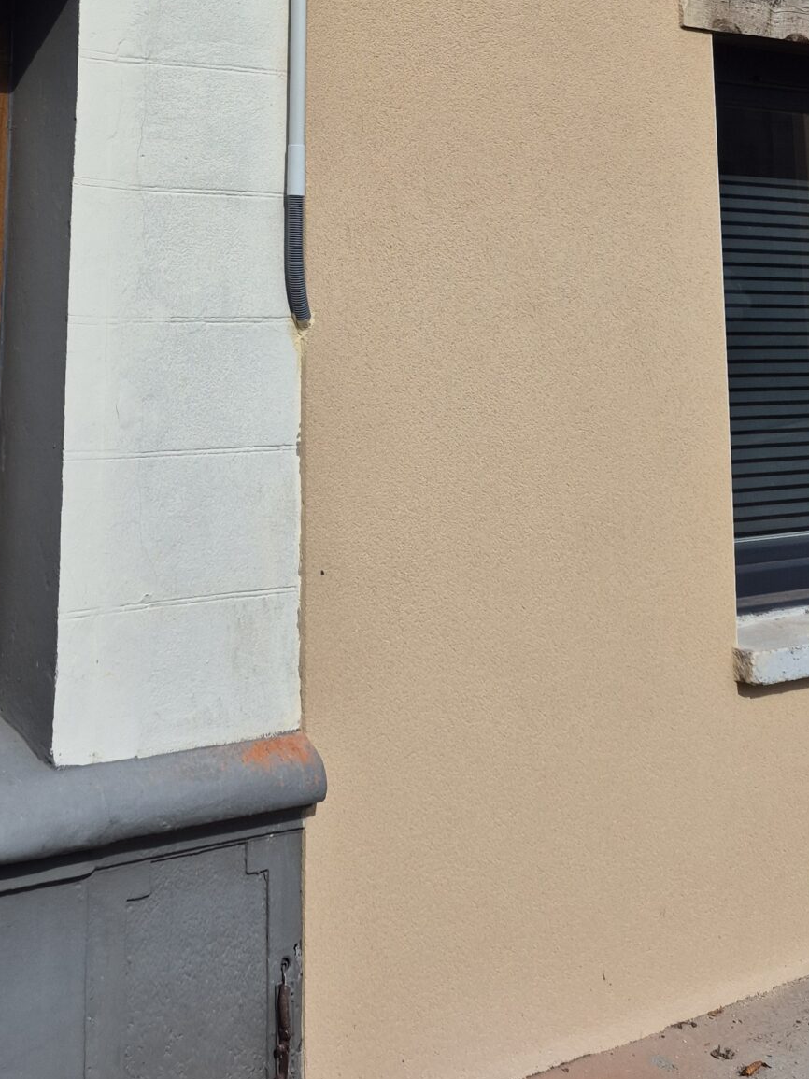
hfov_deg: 27.8
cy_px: -96
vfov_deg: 33.0
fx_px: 1590
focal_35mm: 51
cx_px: 120
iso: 25
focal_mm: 5.4
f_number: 1.8
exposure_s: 1/2632
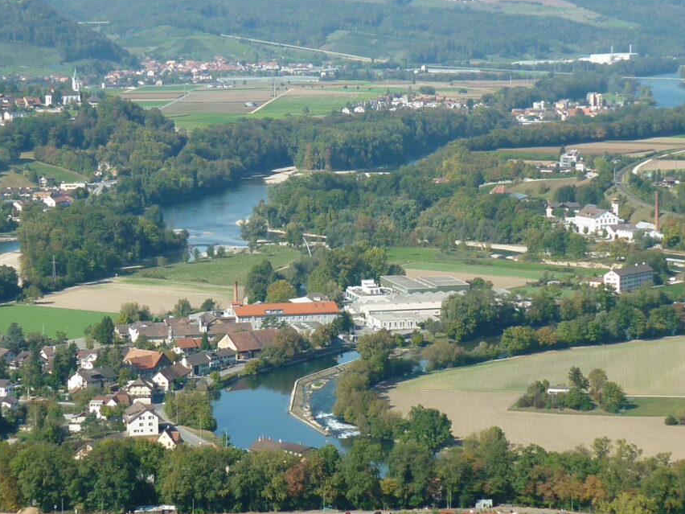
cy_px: 245
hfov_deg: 16.5
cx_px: 313
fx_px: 2355
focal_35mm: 119
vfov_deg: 12.5
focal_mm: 9.2
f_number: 3.4
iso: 80
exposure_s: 1/640
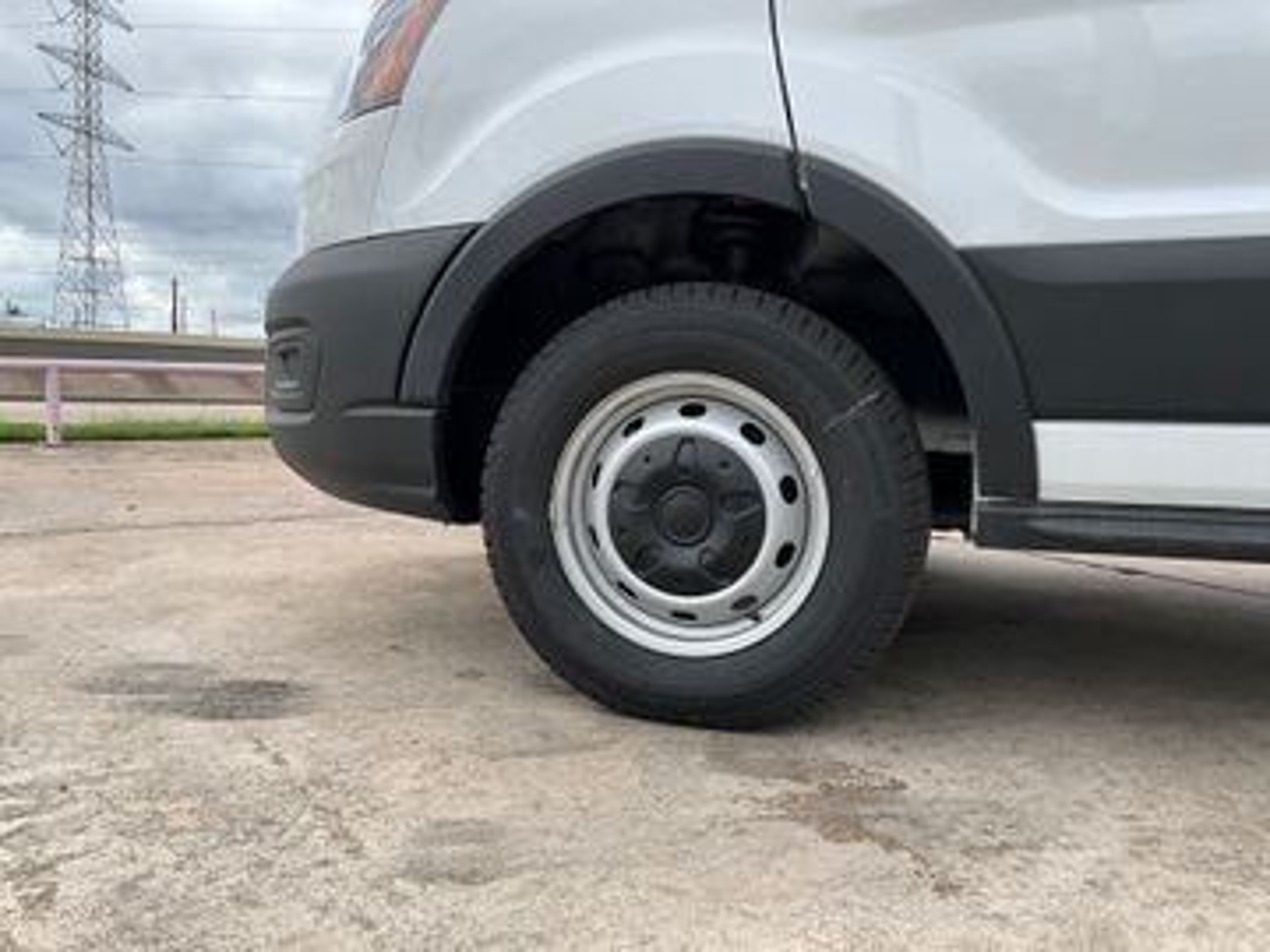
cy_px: 476
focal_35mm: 29
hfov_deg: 61.7
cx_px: 635
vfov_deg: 48.2
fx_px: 1064
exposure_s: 1/842
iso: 25
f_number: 1.8
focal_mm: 3
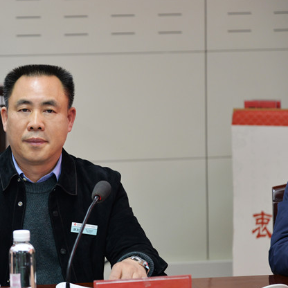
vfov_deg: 12.6
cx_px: 22
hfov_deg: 12.5
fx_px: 1308
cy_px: 159
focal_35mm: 139
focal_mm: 85
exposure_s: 1/60
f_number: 4.5
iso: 720
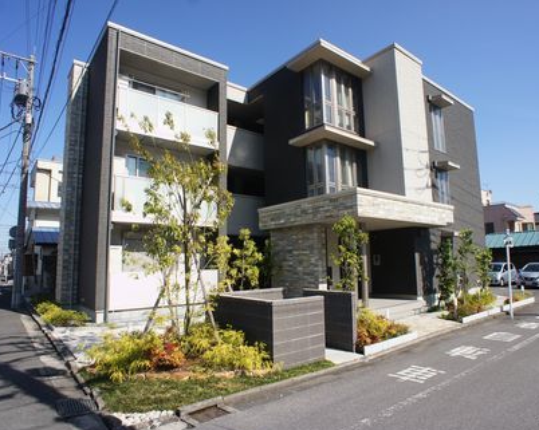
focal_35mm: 28
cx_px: 280
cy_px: 220
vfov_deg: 51.5
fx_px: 446
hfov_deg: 62.2
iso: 200
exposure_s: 1/320
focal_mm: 16
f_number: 6.3
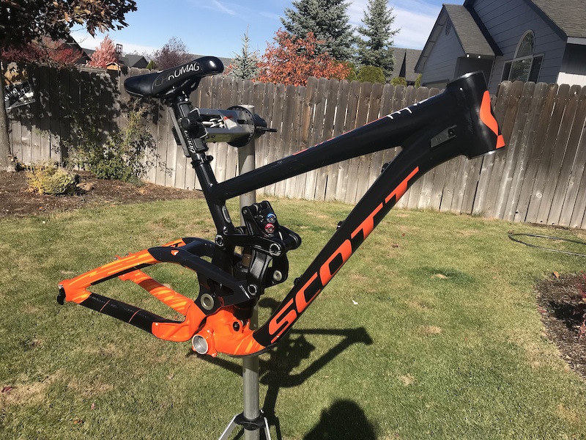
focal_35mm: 28
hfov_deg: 63.4
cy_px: 220
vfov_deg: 49.7
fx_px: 474
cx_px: 293
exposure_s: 1/2179
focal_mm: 3.99
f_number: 1.8
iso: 20
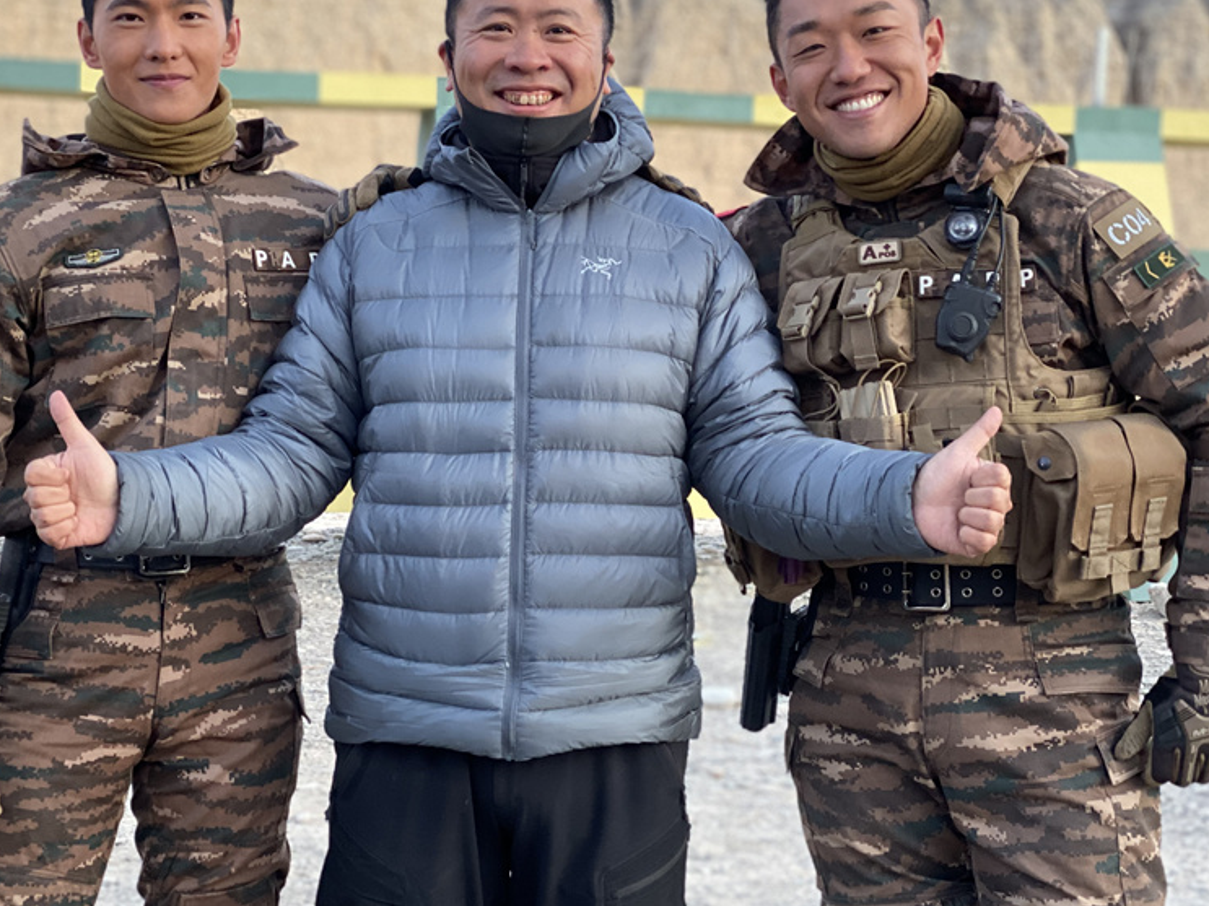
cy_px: 428
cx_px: 530
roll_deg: -2.2
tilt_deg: -4.3
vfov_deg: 21.0
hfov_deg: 27.8
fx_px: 2444
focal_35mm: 70
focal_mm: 6
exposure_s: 1/40
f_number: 2
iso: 160
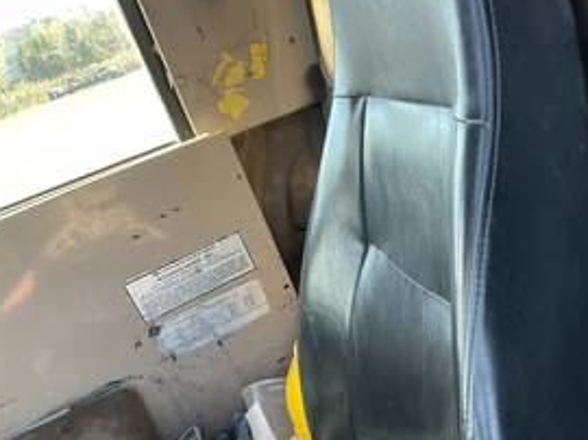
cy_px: 231
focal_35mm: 43
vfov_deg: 33.5
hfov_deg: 43.1
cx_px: 405
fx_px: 730
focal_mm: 3
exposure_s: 1/119
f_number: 1.8
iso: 64
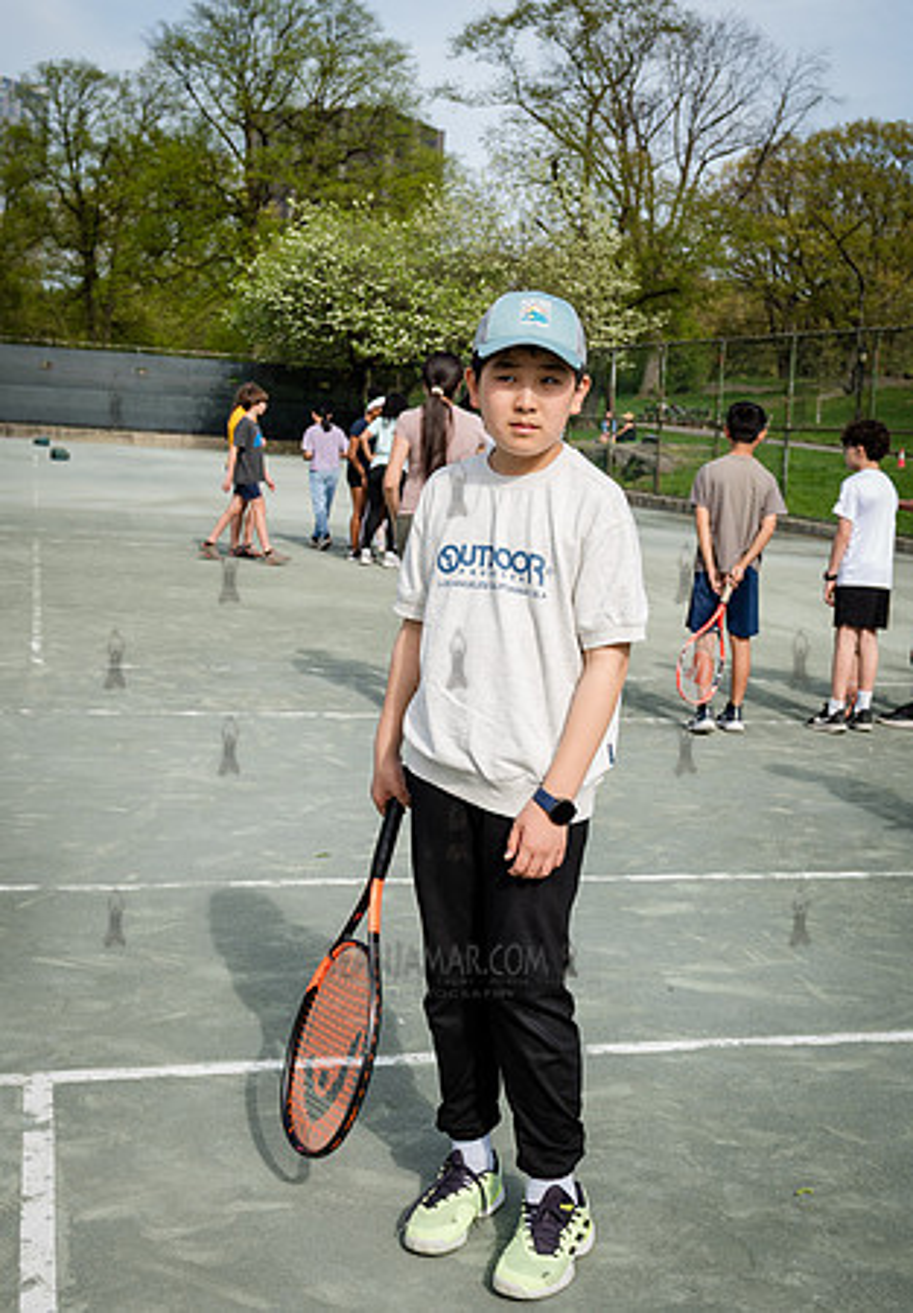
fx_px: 1712
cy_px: 582
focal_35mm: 46
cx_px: 552
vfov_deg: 41.9
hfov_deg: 29.8
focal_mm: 27
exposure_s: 1/400
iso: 100
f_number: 4.5
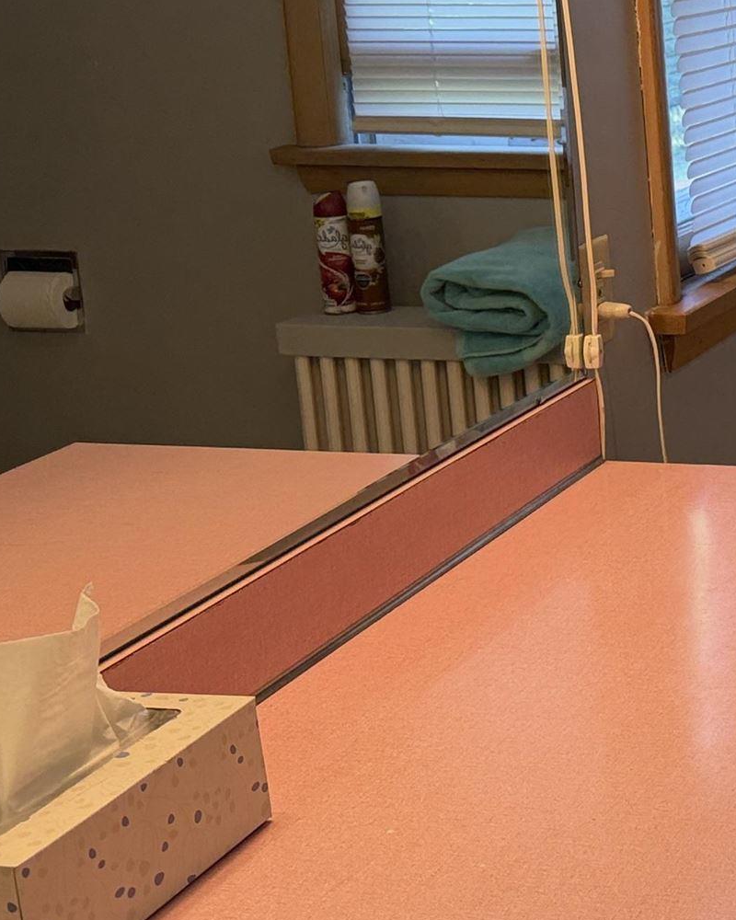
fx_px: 1960
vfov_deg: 26.2
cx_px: 1239
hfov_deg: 17.9
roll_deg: -0.9
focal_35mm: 72
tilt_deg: -13.4
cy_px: 278
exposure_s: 1/120
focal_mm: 6.76
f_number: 1.78
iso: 125
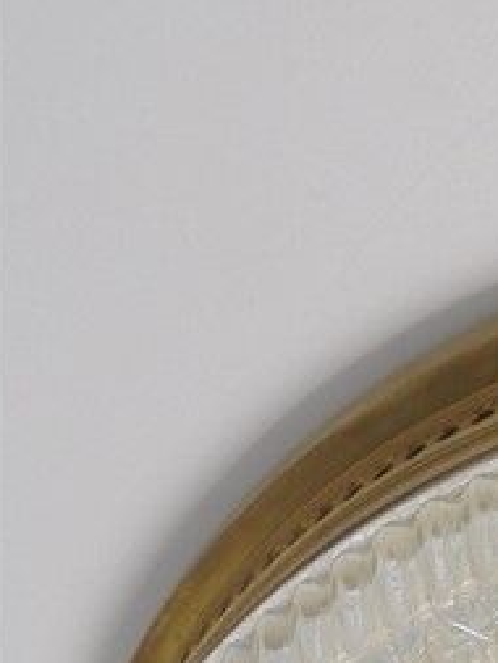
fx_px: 1974
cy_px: 1009
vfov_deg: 17.1
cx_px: 874
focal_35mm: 103
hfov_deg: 13.1
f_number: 3.7
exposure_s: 1/80
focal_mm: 5.3
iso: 100
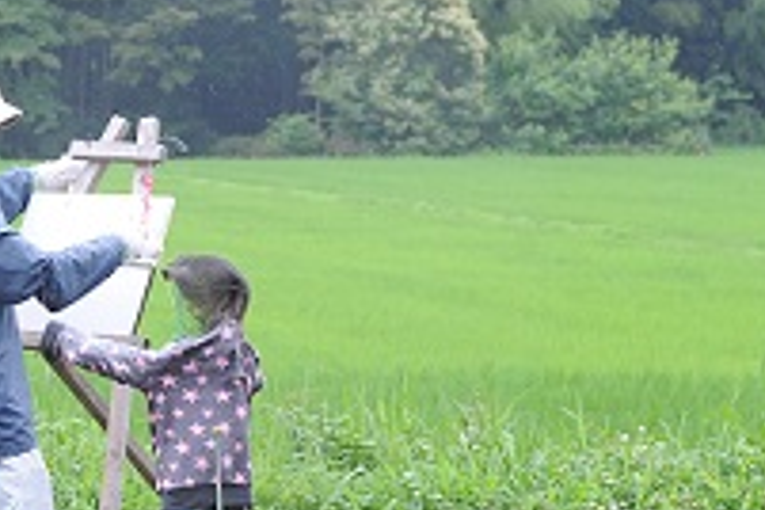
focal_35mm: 194
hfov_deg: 10.6
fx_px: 4122
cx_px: 110
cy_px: 379
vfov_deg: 7.1
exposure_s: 1/250
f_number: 8
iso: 640
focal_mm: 70
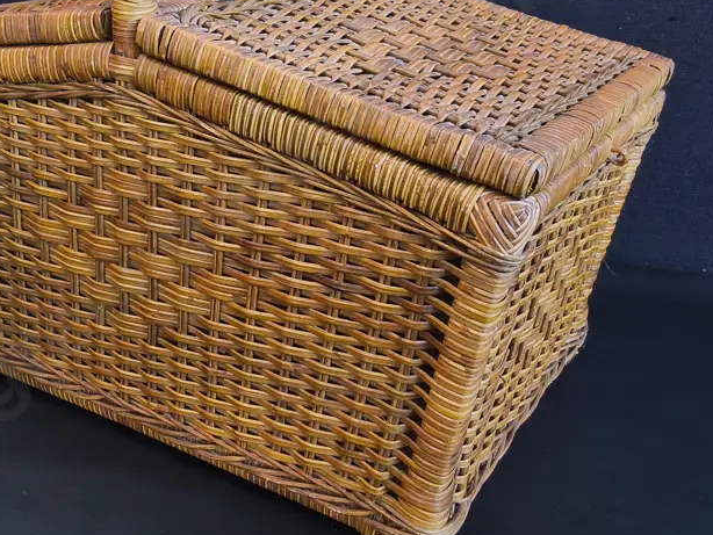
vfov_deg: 31.9
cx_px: 272
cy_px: 178
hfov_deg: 41.8
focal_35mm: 45
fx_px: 927
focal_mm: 2.87
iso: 100
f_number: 2
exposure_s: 1/120
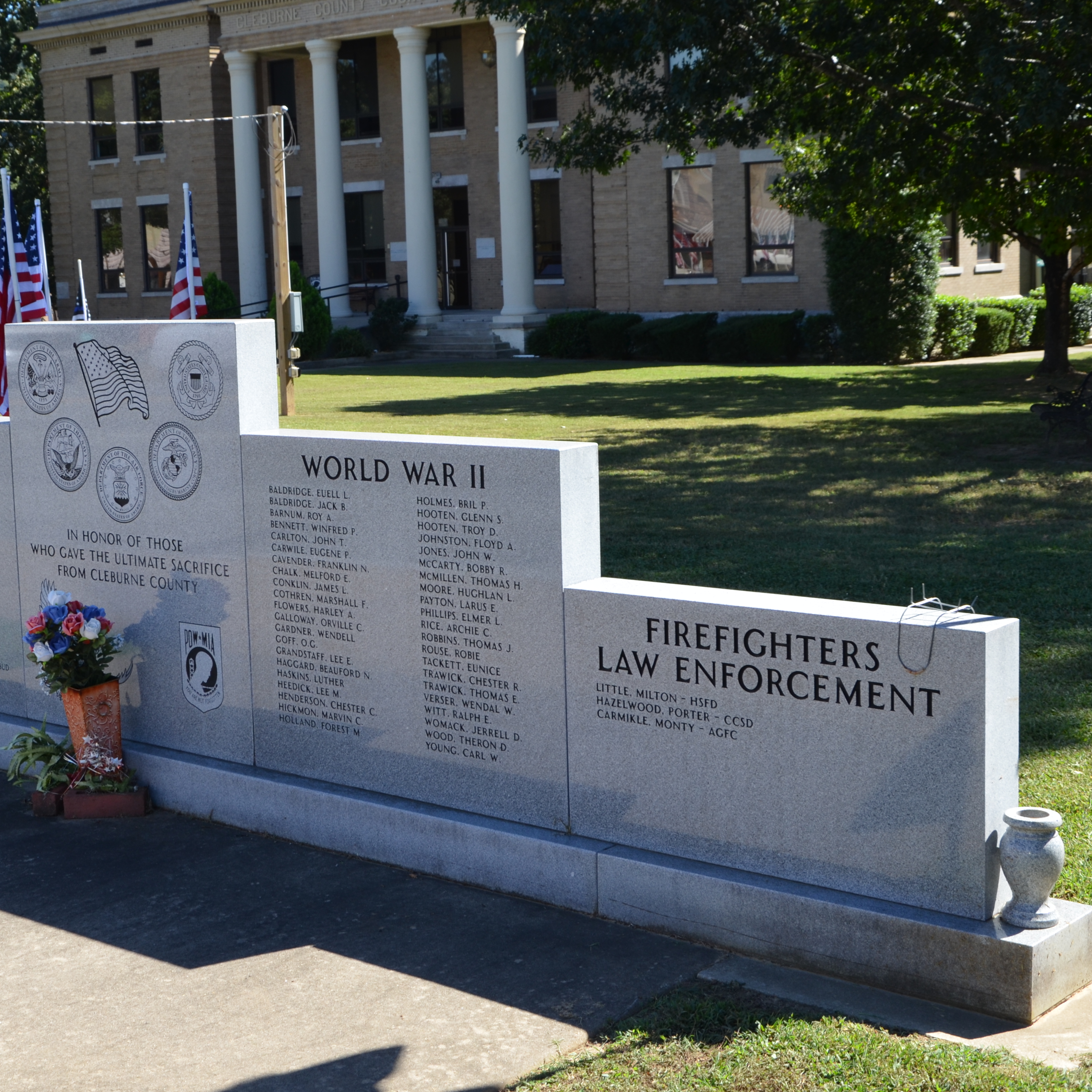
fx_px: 1927
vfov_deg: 31.6
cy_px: 546
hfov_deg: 31.3
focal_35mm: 54
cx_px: 322
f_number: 7.1
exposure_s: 1/200
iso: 200
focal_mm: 28
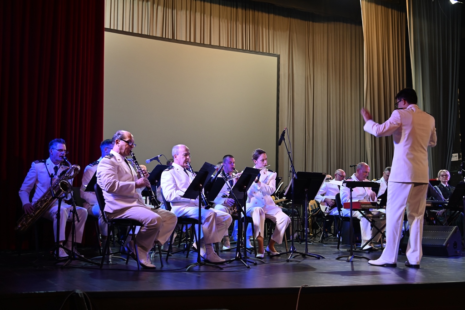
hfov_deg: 42.8
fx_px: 594
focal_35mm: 46
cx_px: 232
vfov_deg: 29.2
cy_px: 155
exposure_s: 1/50
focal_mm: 46
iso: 1400
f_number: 4
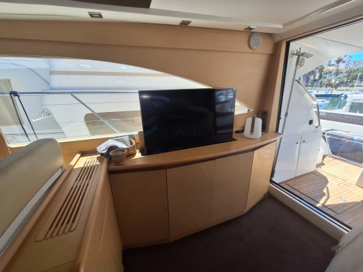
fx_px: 136
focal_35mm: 13
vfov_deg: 90.0
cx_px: 182
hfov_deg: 106.2
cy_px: 136
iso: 40
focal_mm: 1.74
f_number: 2.2
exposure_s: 1/521
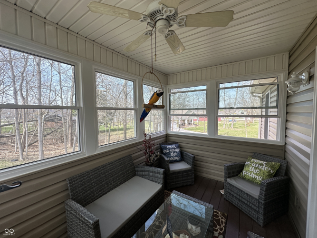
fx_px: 128
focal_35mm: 14
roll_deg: -0.1
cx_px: 158
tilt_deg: -1.8
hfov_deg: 102.1
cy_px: 119
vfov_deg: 85.7
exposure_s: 1/228
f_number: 2.2
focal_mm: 2.22
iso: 40
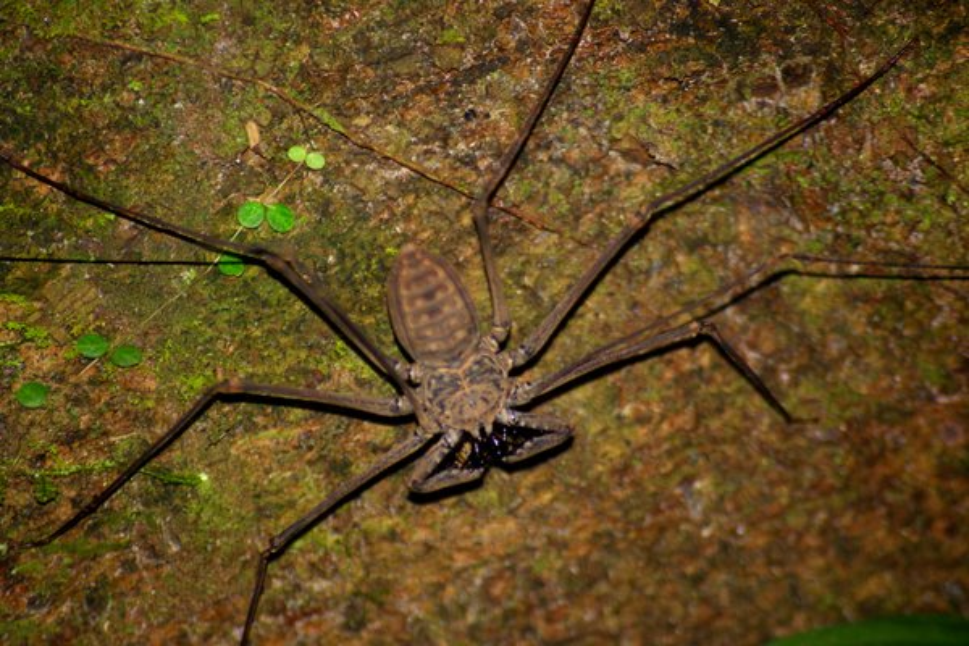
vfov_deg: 4.6
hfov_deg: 6.9
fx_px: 8074
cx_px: 484
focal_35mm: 300
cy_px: 323
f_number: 5
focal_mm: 200
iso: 400
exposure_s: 1/125
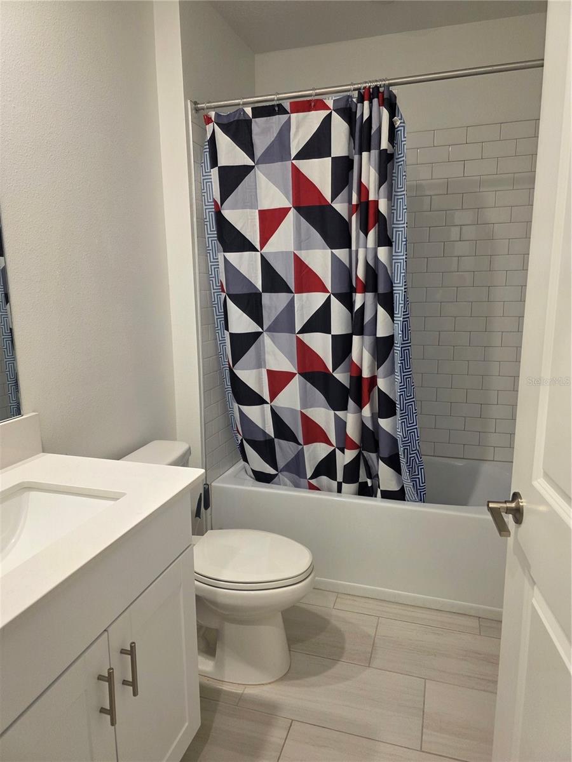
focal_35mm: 23
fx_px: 507
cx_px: 286
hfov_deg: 58.9
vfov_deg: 73.9
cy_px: 381
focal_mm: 6.3
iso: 320
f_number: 1.7
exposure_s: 1/120
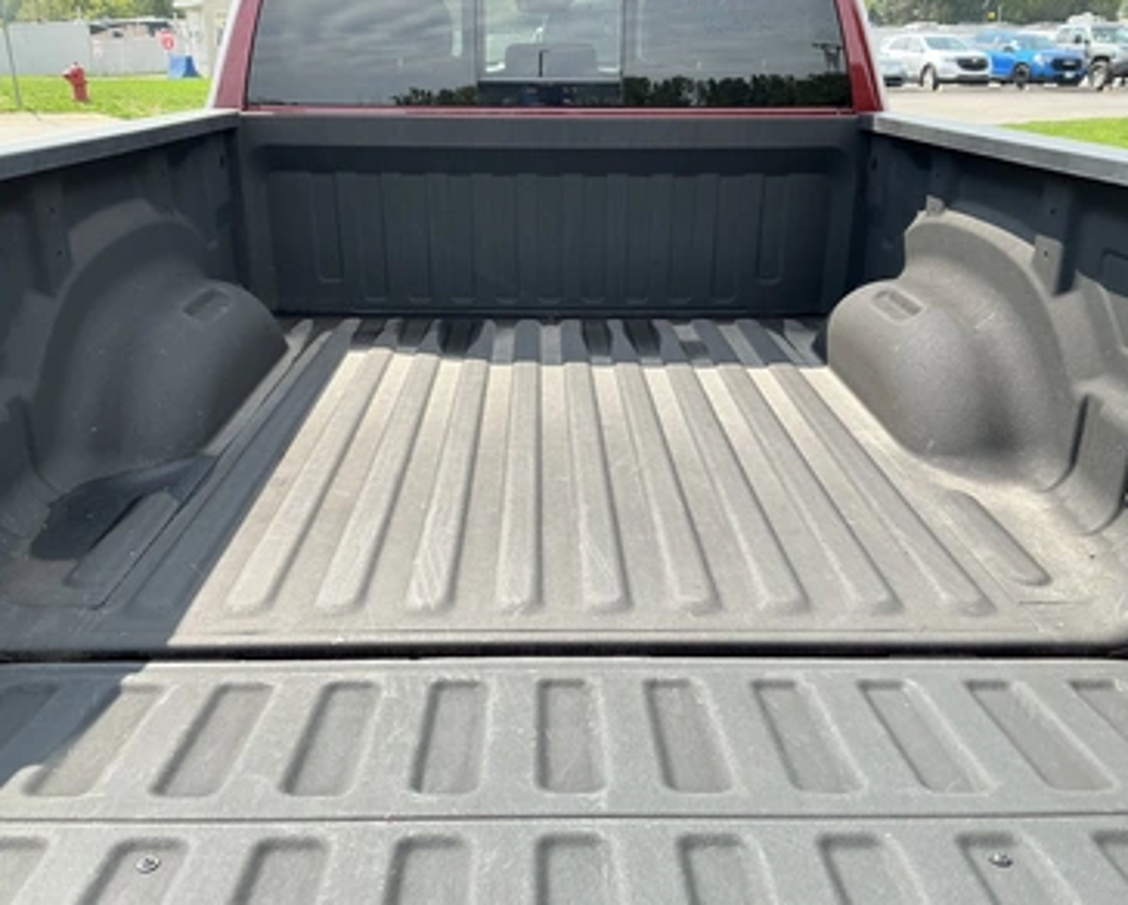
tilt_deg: -20.3
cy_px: 452
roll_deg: +0.1
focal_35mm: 30
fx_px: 1003
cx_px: 555
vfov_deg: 48.6
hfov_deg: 58.7
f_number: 1.8
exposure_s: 1/599
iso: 25
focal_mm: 3
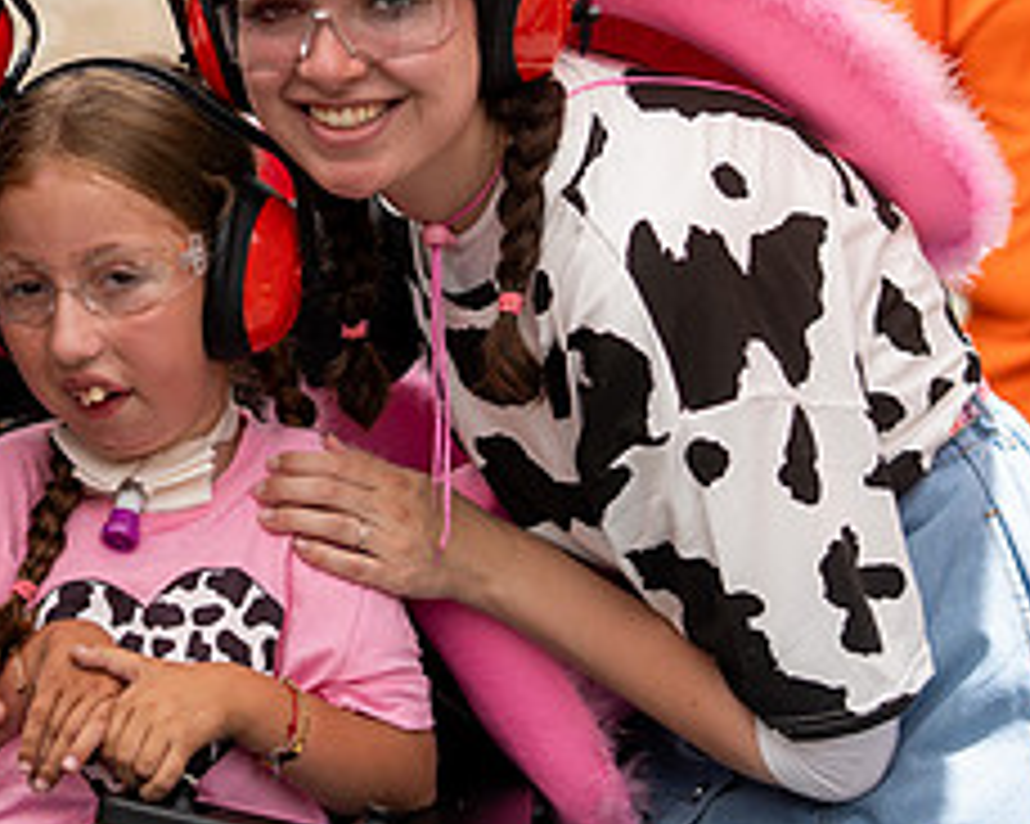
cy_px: 394
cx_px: 94
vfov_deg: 13.0
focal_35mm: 119
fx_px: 3626
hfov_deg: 16.0
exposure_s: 1/800
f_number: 2.2
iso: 50
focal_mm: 50
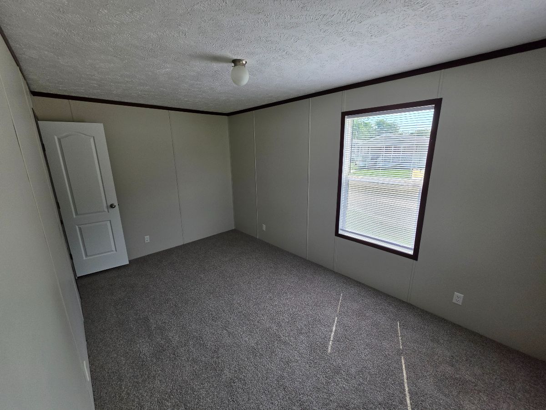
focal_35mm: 13
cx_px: 273
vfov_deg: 89.9
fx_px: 205
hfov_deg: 106.2
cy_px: 205
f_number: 1.9
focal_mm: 2.2
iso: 64
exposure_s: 1/719
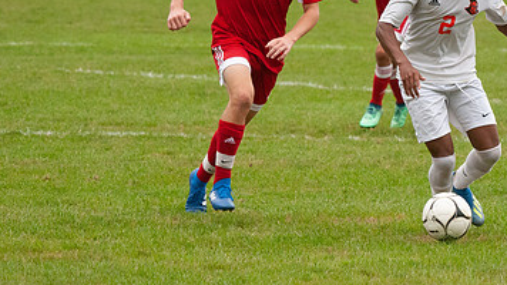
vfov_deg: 2.4
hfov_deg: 4.3
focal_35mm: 499
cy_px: 65
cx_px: 380
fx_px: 6706
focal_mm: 195
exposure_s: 1/800
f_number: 6.3
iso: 1600
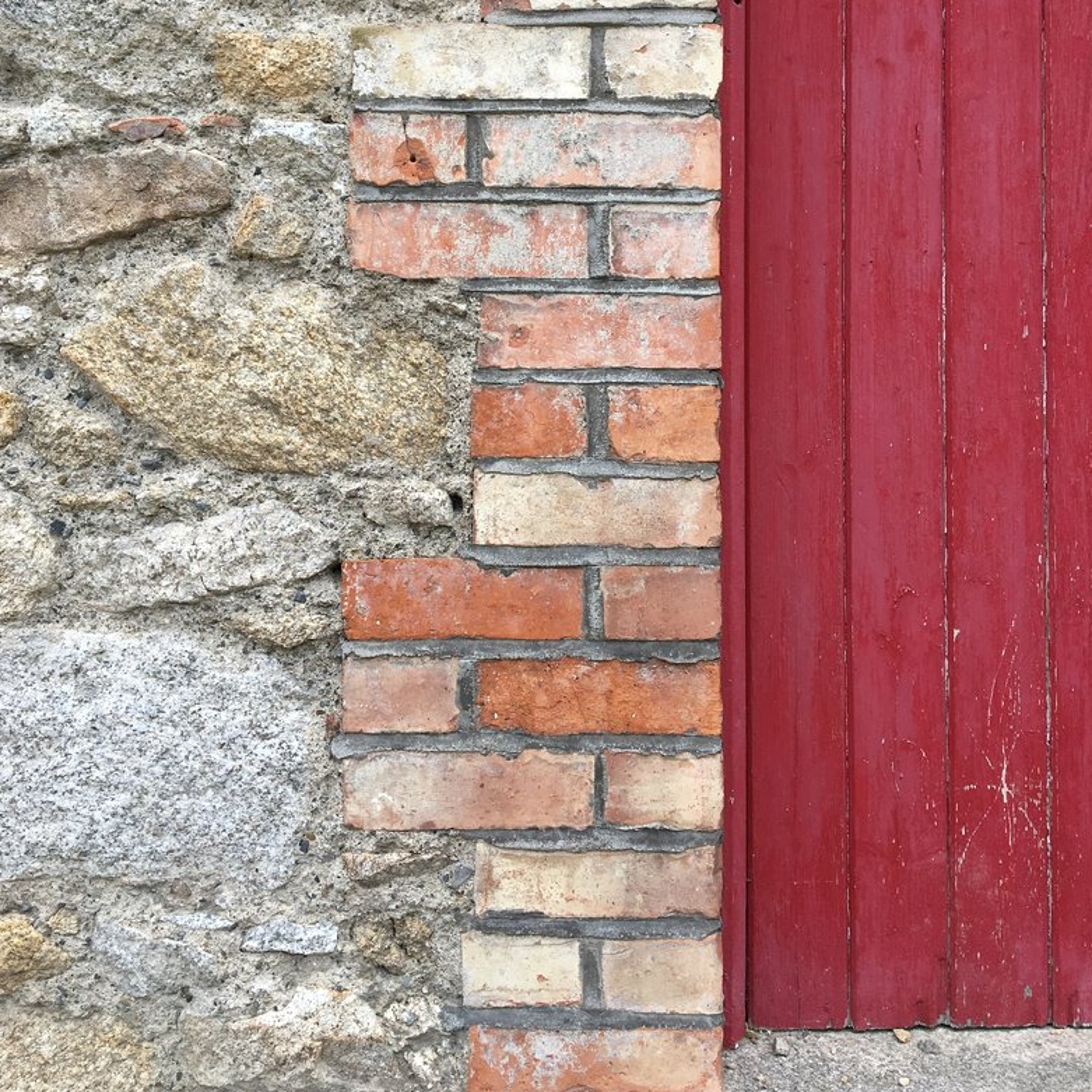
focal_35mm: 35
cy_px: 384
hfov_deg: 47.2
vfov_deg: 46.6
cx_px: 537
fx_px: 1249
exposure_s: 1/306
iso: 25
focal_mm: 4.15
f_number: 2.2
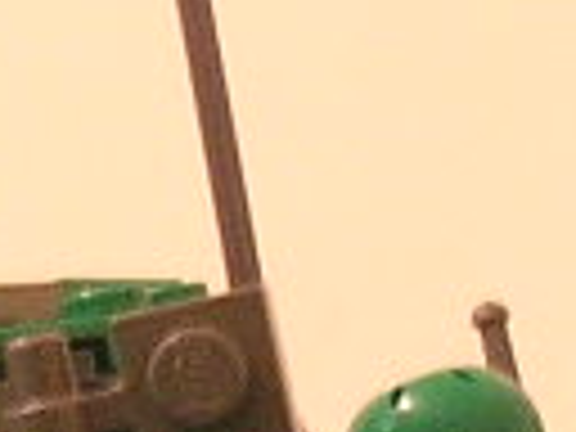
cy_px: 716
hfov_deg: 6.5
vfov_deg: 4.9
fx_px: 5042
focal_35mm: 303
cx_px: 9
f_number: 2.8
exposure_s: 1/3.8
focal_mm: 5.8
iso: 215
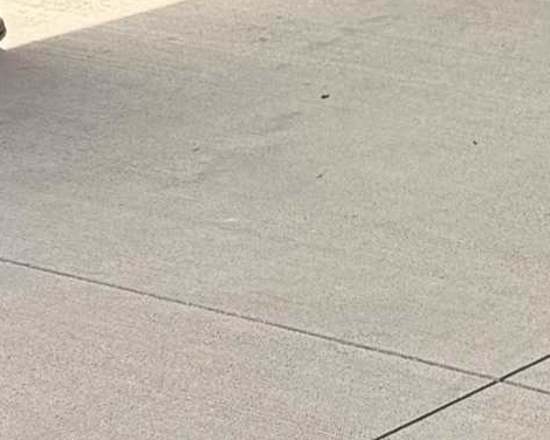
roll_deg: -1.8
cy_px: -267
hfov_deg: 9.3
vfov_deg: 9.7
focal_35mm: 153
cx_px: 1767
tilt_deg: -11.3
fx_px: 2491
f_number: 1.78
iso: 100
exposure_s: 1/1106
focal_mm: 6.76
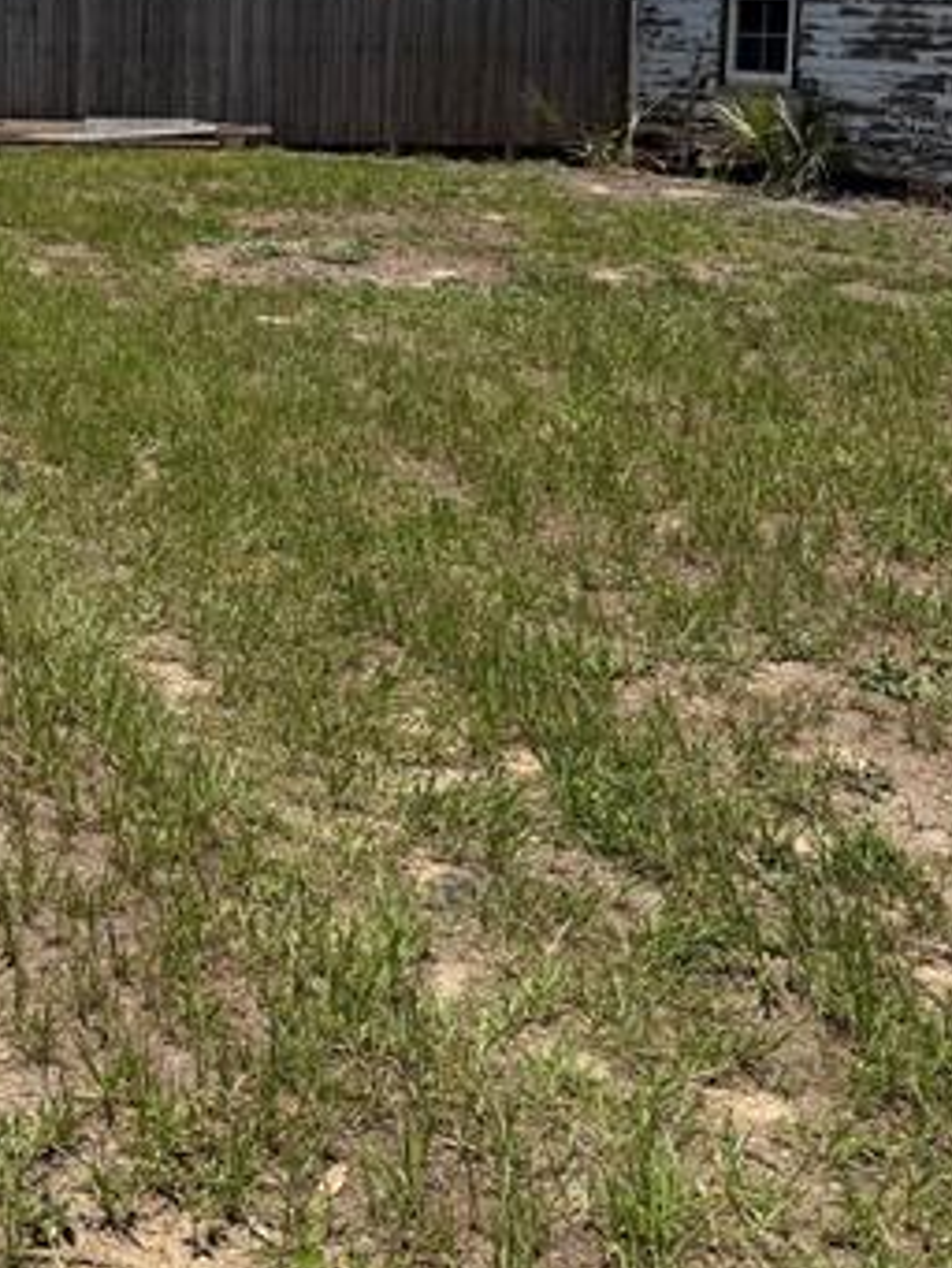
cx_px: -19
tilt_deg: -4.8
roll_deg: -0.7
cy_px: 123
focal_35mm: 54
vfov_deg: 33.6
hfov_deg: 25.6
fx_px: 1979
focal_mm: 6.76
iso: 80
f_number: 1.78
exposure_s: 1/6711
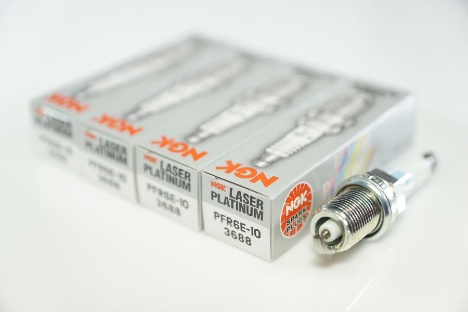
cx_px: 234
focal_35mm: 75
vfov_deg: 18.2
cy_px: 156
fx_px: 975
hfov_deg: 27.0
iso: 100
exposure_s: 1/40
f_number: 3.2
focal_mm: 50
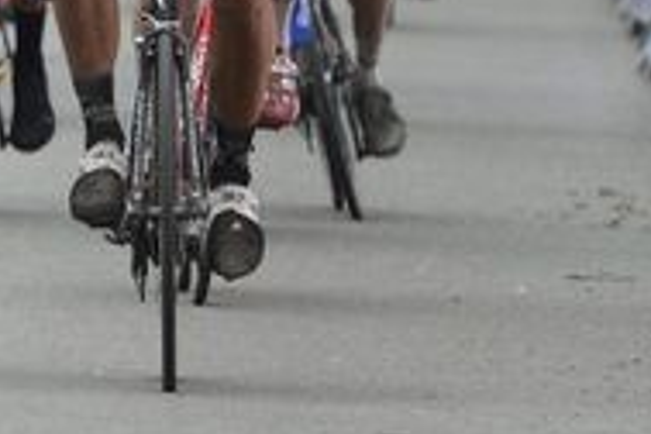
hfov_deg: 1.2
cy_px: 121
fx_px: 30558
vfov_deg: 0.8
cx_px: -279
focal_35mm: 1690
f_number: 6.3
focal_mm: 400
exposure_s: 1/1000
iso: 1000
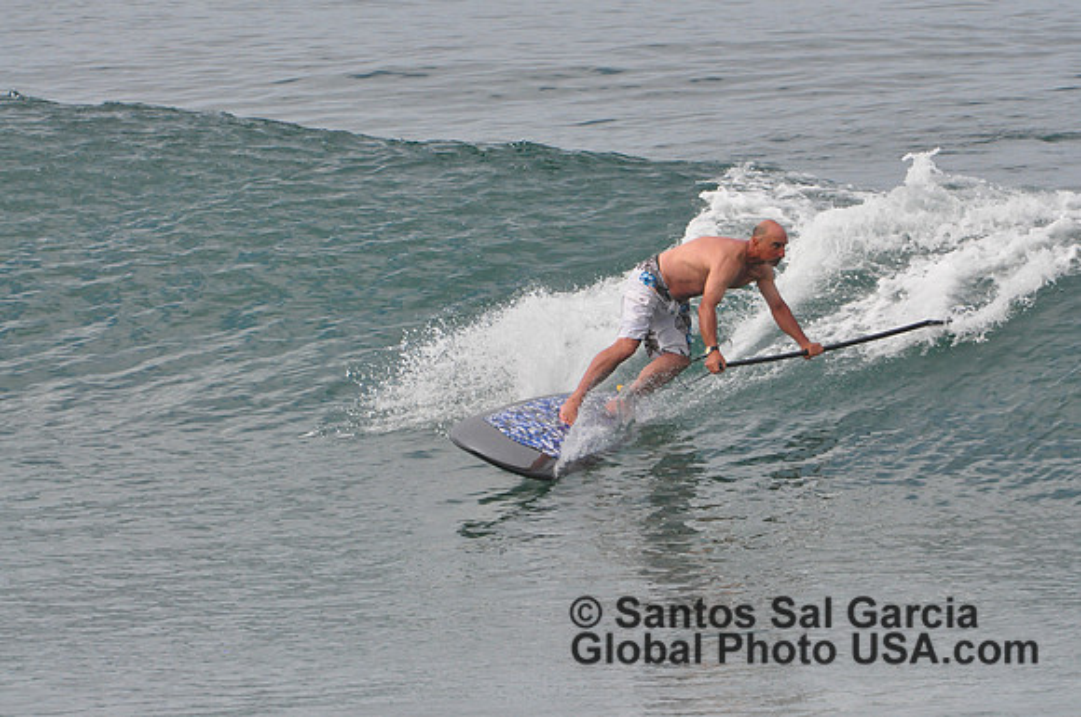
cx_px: 540
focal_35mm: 825
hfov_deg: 2.5
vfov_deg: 1.7
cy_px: 358
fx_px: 24738
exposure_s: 1/2500
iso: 1250
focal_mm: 550
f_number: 8
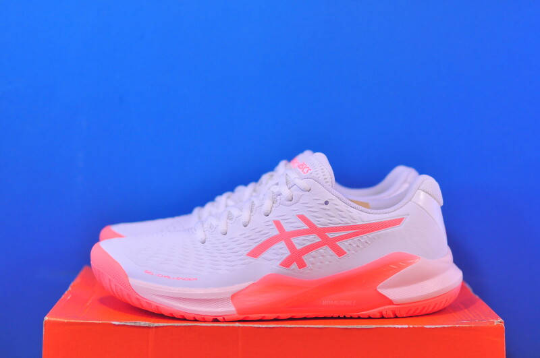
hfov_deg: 27.0
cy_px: 179
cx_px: 270
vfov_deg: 18.1
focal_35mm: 75
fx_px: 1123
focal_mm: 50
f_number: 2.5
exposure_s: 1/320
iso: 250
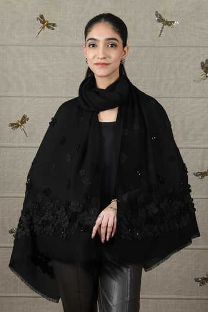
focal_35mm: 100
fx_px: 867
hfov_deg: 13.7
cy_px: 156
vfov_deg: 20.4
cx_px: 104
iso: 160
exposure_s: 1/100
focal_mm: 100
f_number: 18
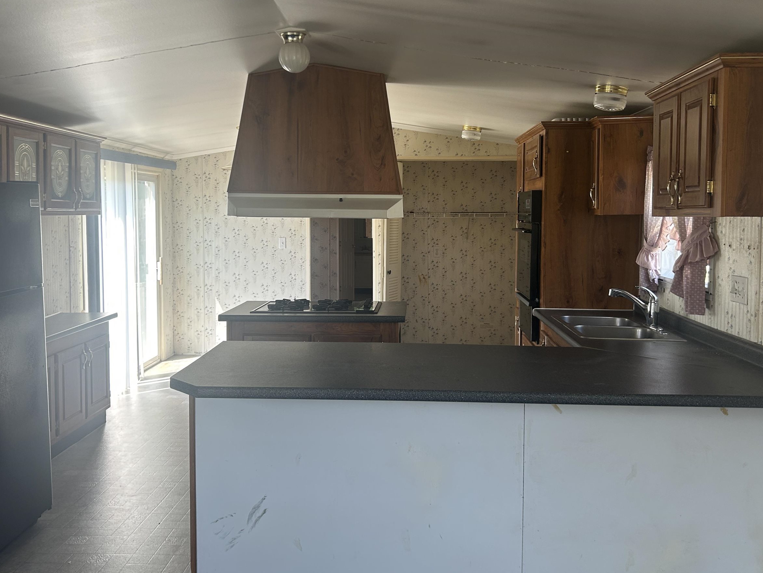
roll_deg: +0.9
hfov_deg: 54.0
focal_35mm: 34
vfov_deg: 41.7
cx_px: 375
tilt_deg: -3.0
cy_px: 248
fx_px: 749
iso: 40
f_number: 1.5
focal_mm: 5.7
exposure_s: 1/121
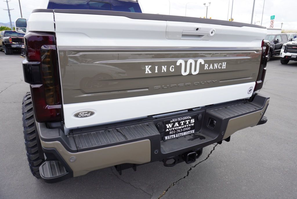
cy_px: 100
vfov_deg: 53.2
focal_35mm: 24
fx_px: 198
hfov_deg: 73.7
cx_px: 148
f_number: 6.3
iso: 100
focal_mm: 16
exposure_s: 1/100
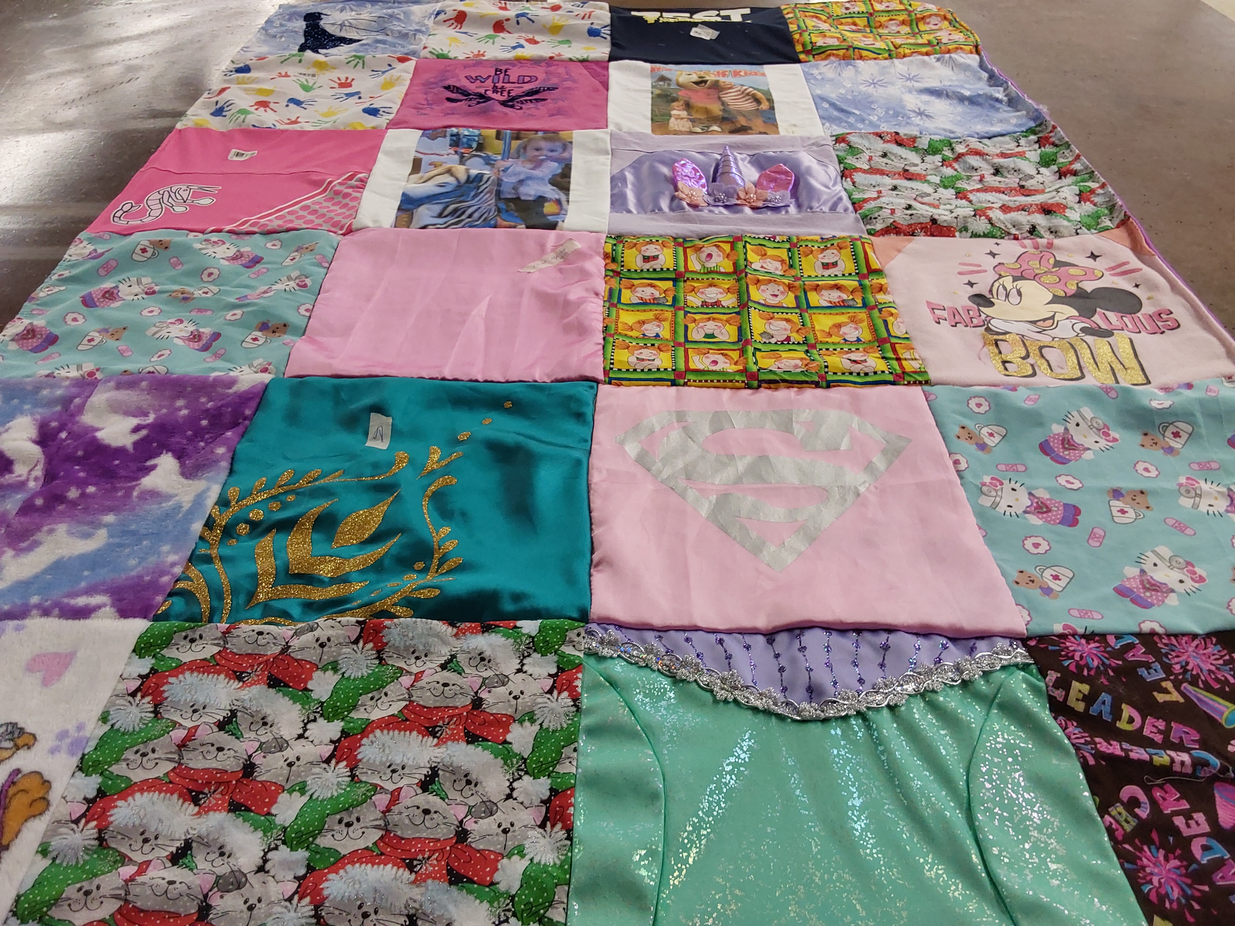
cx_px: 618
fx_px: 999
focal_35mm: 28
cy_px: 463
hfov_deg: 63.4
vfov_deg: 49.7
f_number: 1.9
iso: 80
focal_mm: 2.91
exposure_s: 1/60
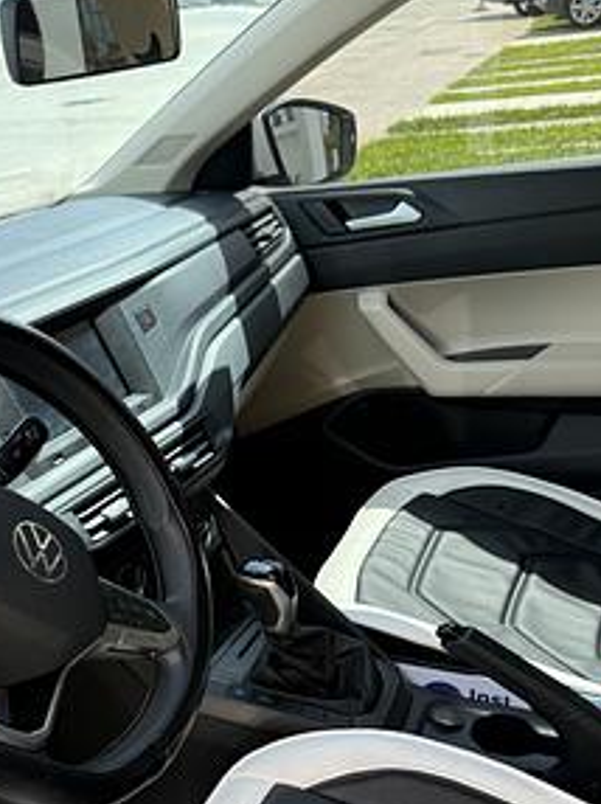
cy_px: 582
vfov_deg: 43.7
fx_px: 974
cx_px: 265
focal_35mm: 42
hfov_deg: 34.3
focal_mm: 6.76
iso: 100
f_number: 1.78
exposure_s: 1/858
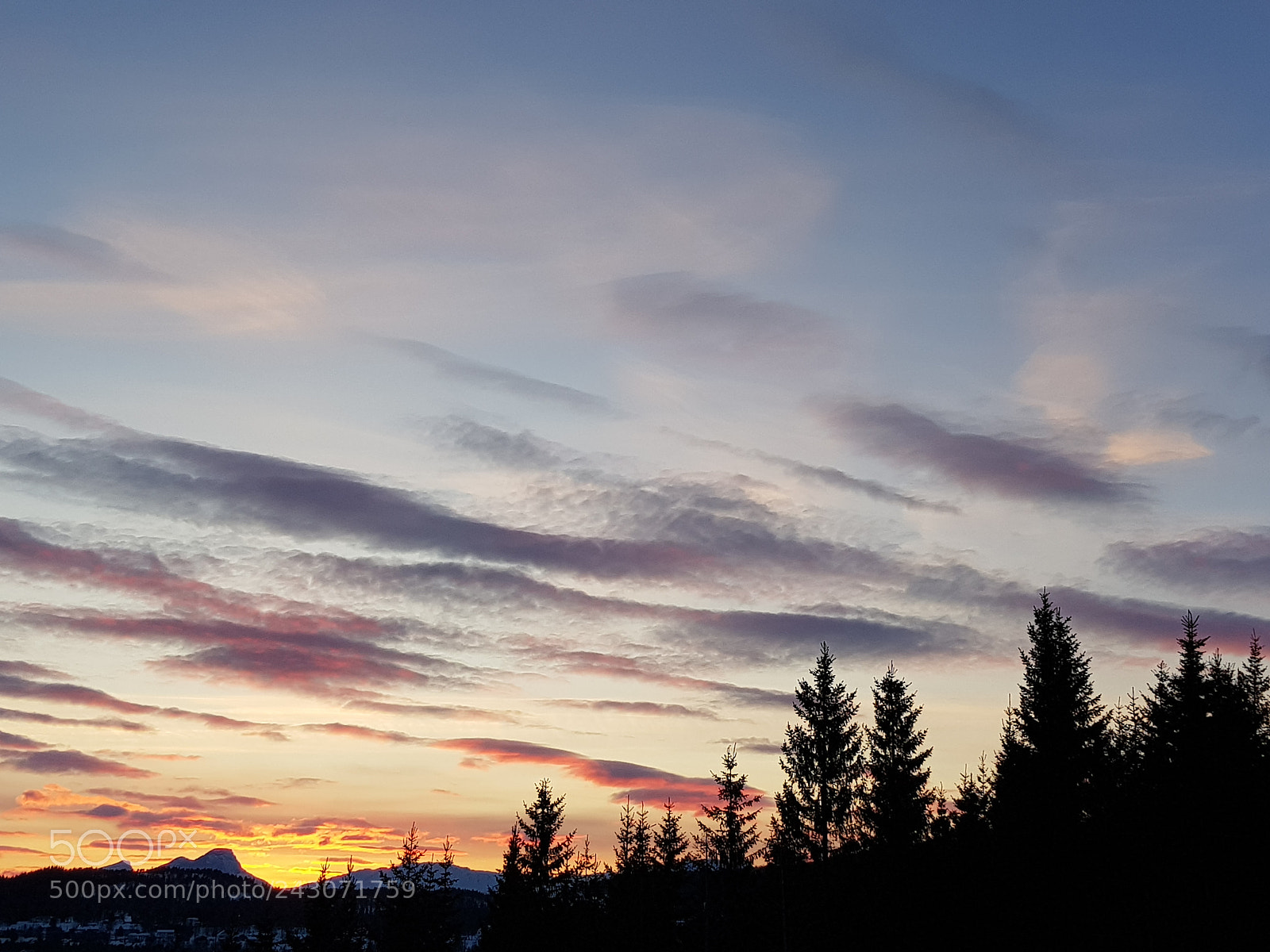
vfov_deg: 53.1
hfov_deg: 67.3
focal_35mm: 26
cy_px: 476
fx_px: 954
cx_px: 635
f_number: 1.7
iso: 40
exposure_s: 1/403
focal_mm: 4.2
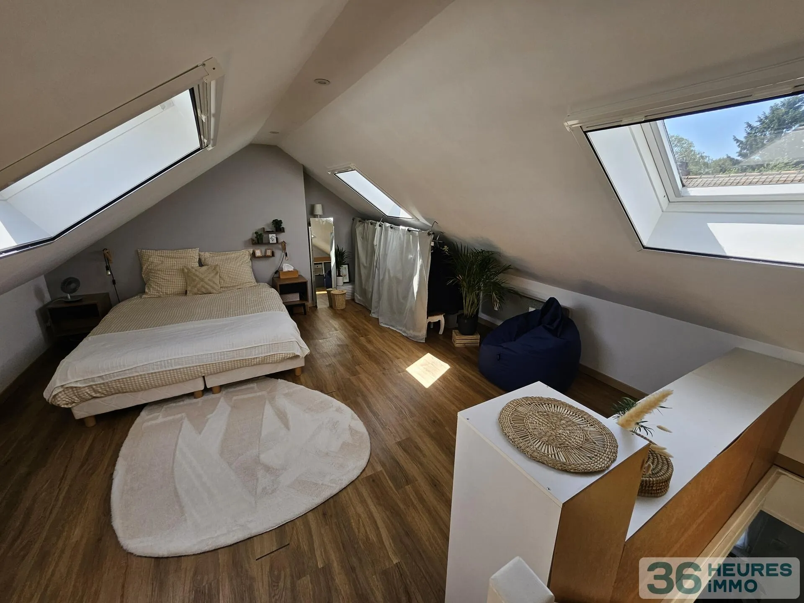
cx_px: 402
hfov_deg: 106.2
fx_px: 302
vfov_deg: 89.9
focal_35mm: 13
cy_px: 302
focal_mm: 1.74
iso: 32
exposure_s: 1/178
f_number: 2.2
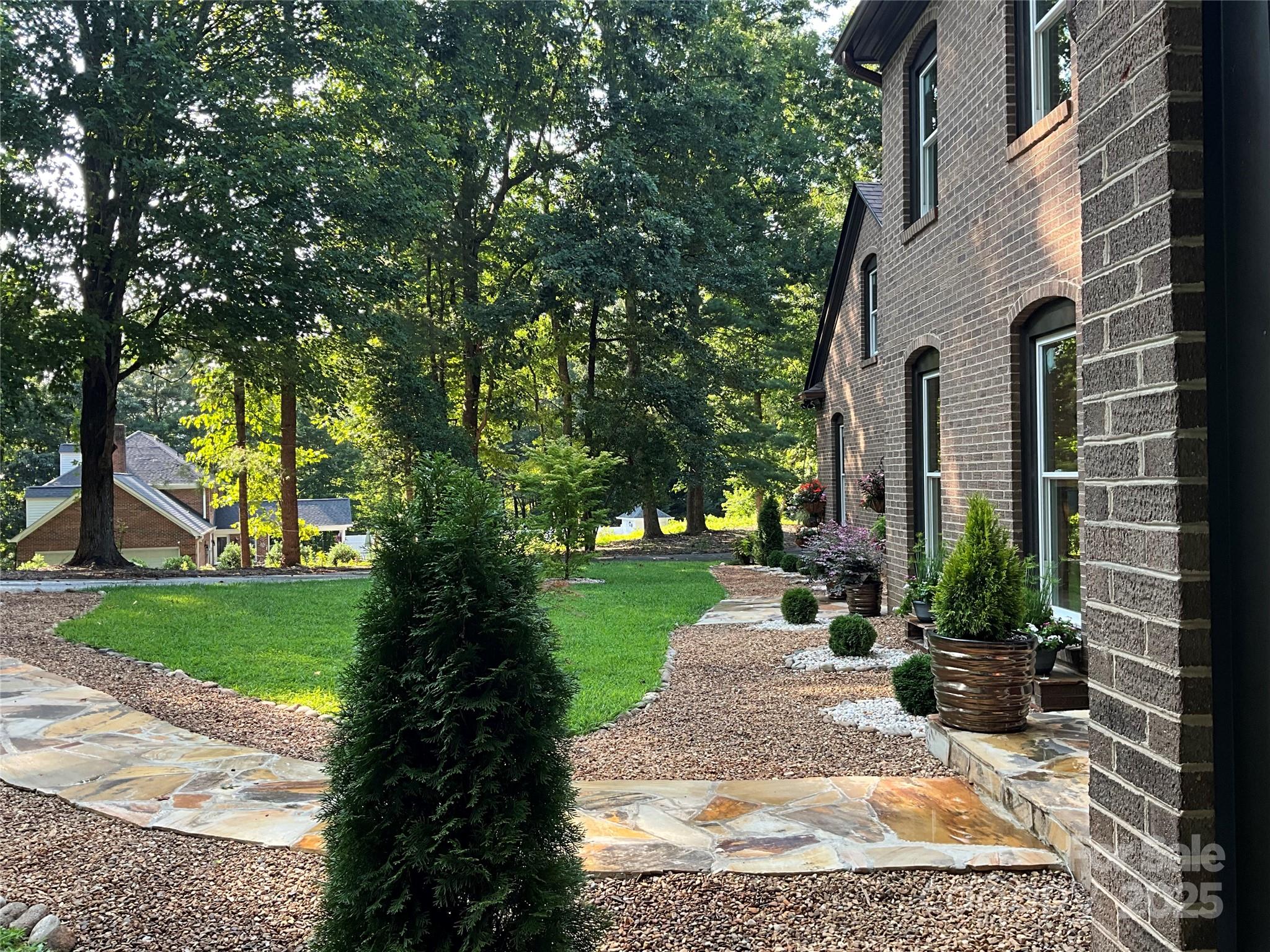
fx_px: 1064
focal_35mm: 29
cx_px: 635
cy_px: 476
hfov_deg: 61.7
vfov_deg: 48.2
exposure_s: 1/122
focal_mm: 3
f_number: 1.8
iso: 32
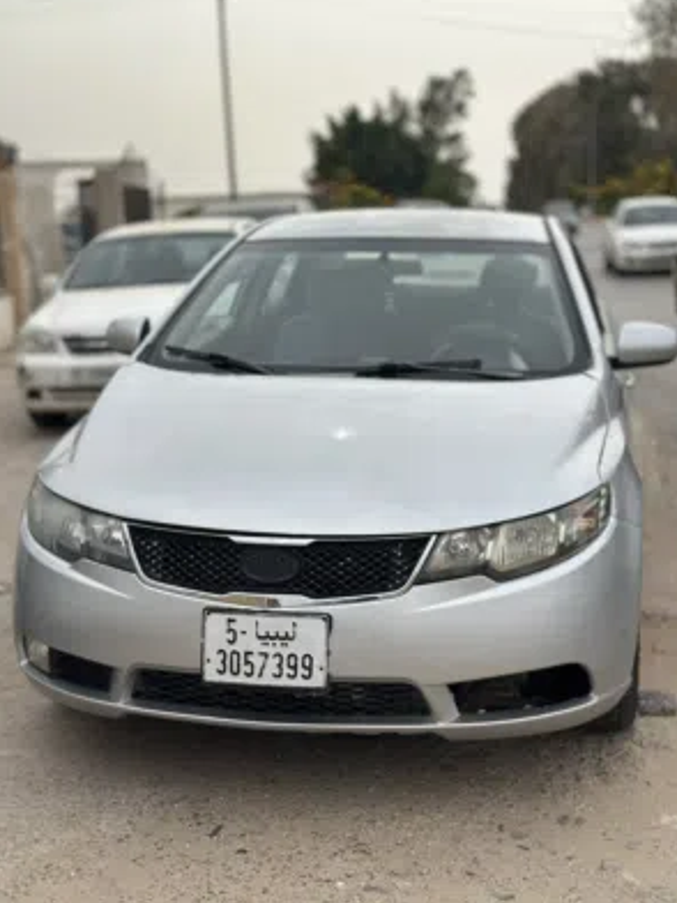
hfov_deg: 29.7
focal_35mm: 49
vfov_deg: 38.9
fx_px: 1278
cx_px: 343
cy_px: 445
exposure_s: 1/5556
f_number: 1.78
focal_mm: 6.86
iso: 100
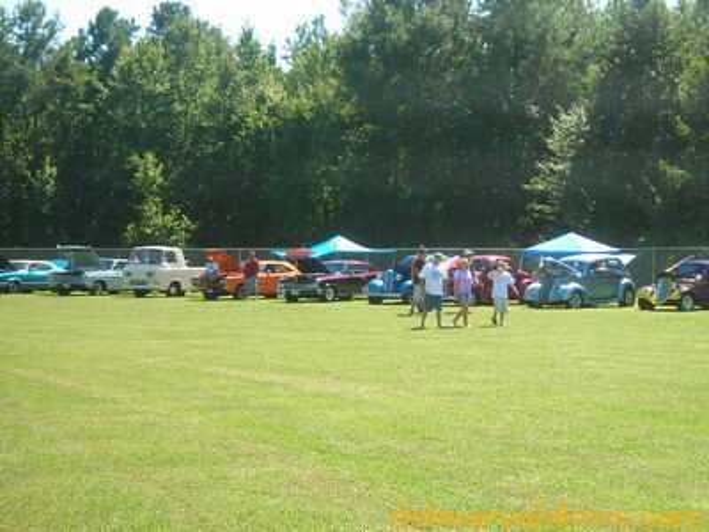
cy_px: 266
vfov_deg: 19.1
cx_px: 354
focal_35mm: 77
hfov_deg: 25.3
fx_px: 1577
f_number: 4.2
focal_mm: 12.7
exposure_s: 1/137
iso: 50
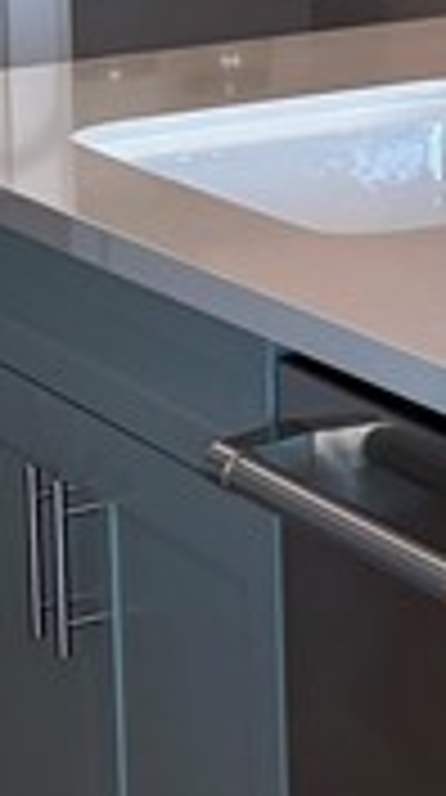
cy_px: -396
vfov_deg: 12.5
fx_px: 3463
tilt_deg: -2.5
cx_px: 2158
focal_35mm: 164
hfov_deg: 5.6
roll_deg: +0.3
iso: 64
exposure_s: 1/179
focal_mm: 5.96
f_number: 1.6
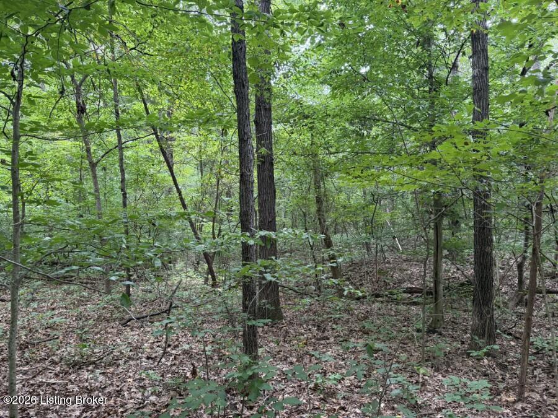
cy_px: 209
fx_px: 387
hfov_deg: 71.6
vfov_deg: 56.8
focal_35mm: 24
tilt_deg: -2.8
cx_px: 279
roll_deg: -0.3
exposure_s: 1/87
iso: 200
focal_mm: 6.76
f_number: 1.78
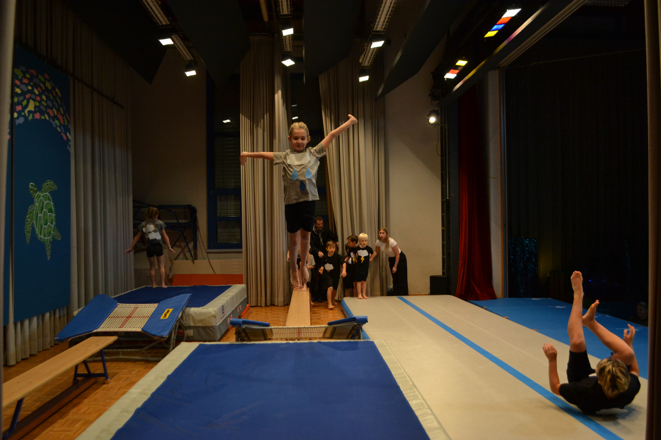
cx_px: 330
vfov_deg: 43.6
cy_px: 220
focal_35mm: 30
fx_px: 551
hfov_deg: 61.9
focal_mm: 20
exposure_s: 1/500
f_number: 3.8
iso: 1250
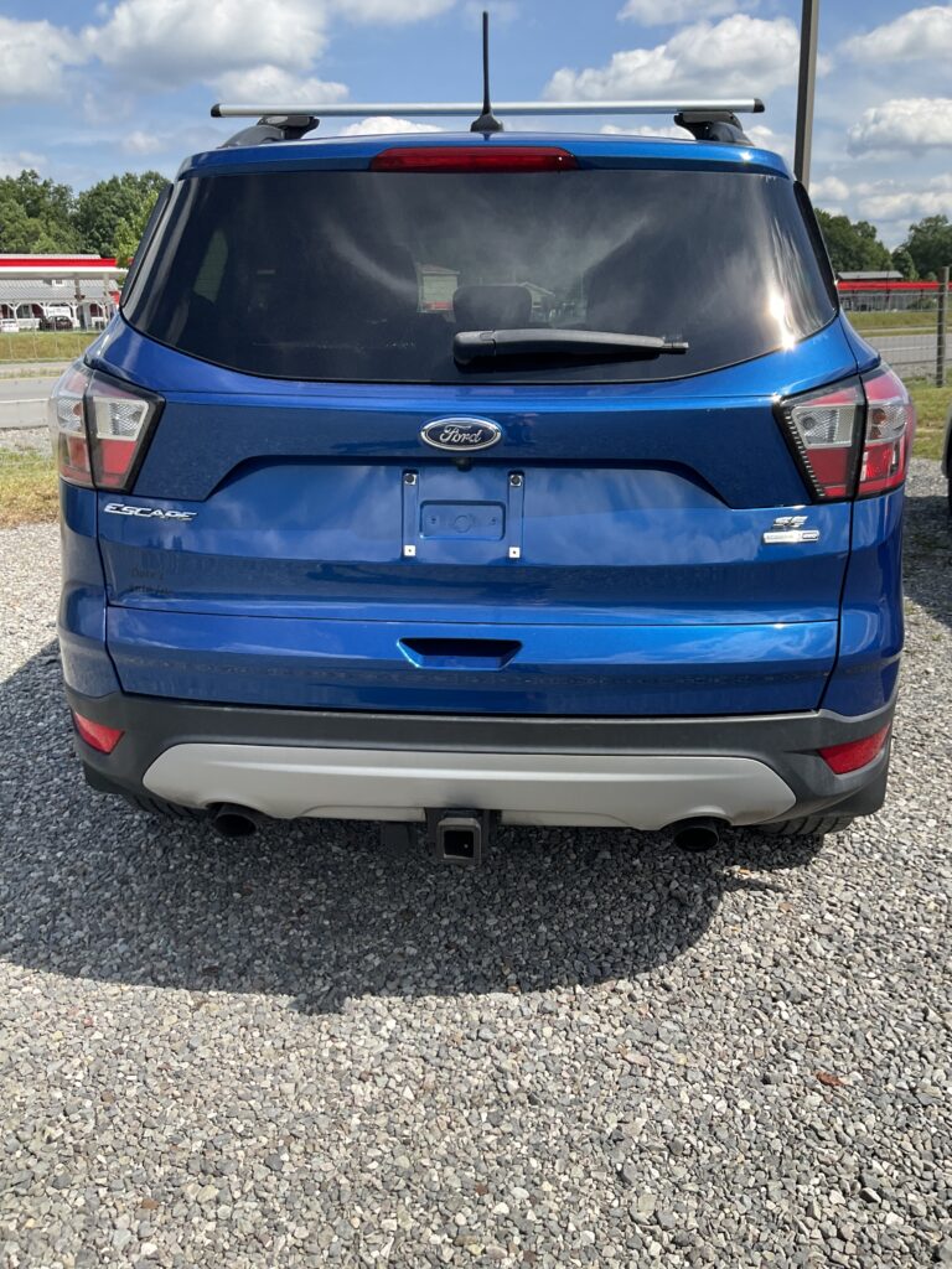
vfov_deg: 61.7
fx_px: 1063
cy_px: 634
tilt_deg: -16.0
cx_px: 476
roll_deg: +1.4
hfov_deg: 48.2
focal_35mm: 29
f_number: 1.8
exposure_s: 1/1076
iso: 16
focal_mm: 3
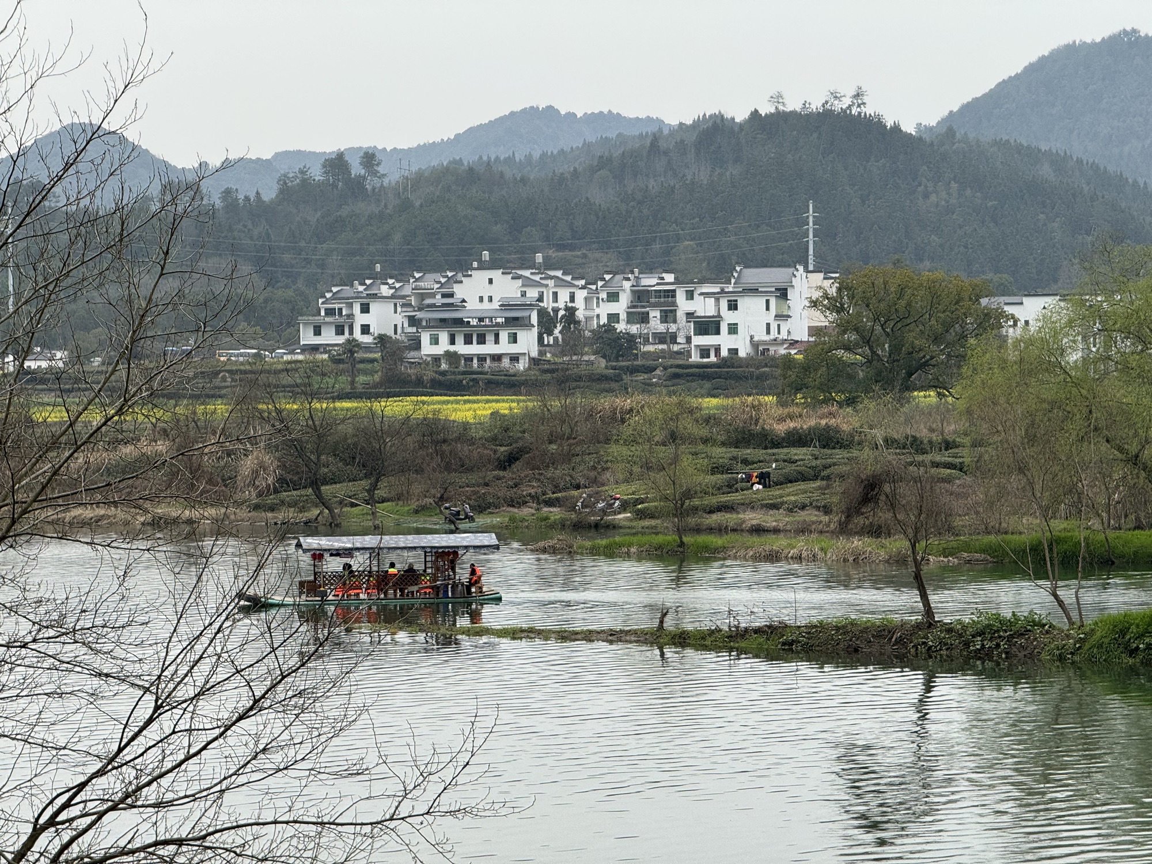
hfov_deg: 16.4
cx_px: 576
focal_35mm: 120
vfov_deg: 12.3
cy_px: 432
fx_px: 3994
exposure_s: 1/464
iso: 50
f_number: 2.8
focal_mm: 15.66
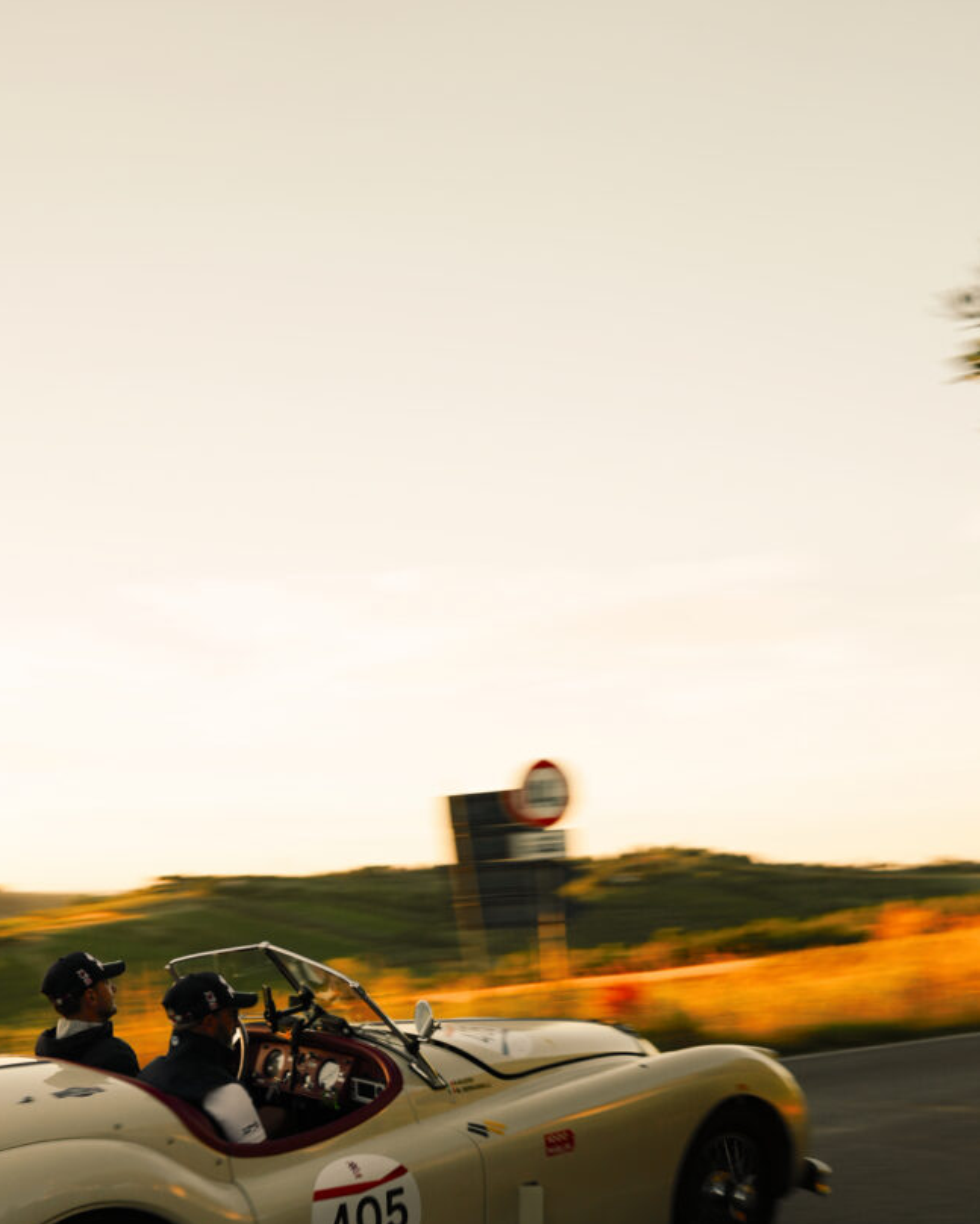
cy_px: 973
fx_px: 1413
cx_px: 339
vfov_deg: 44.6
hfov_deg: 37.9
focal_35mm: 39
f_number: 4
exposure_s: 1/160
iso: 160
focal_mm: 24
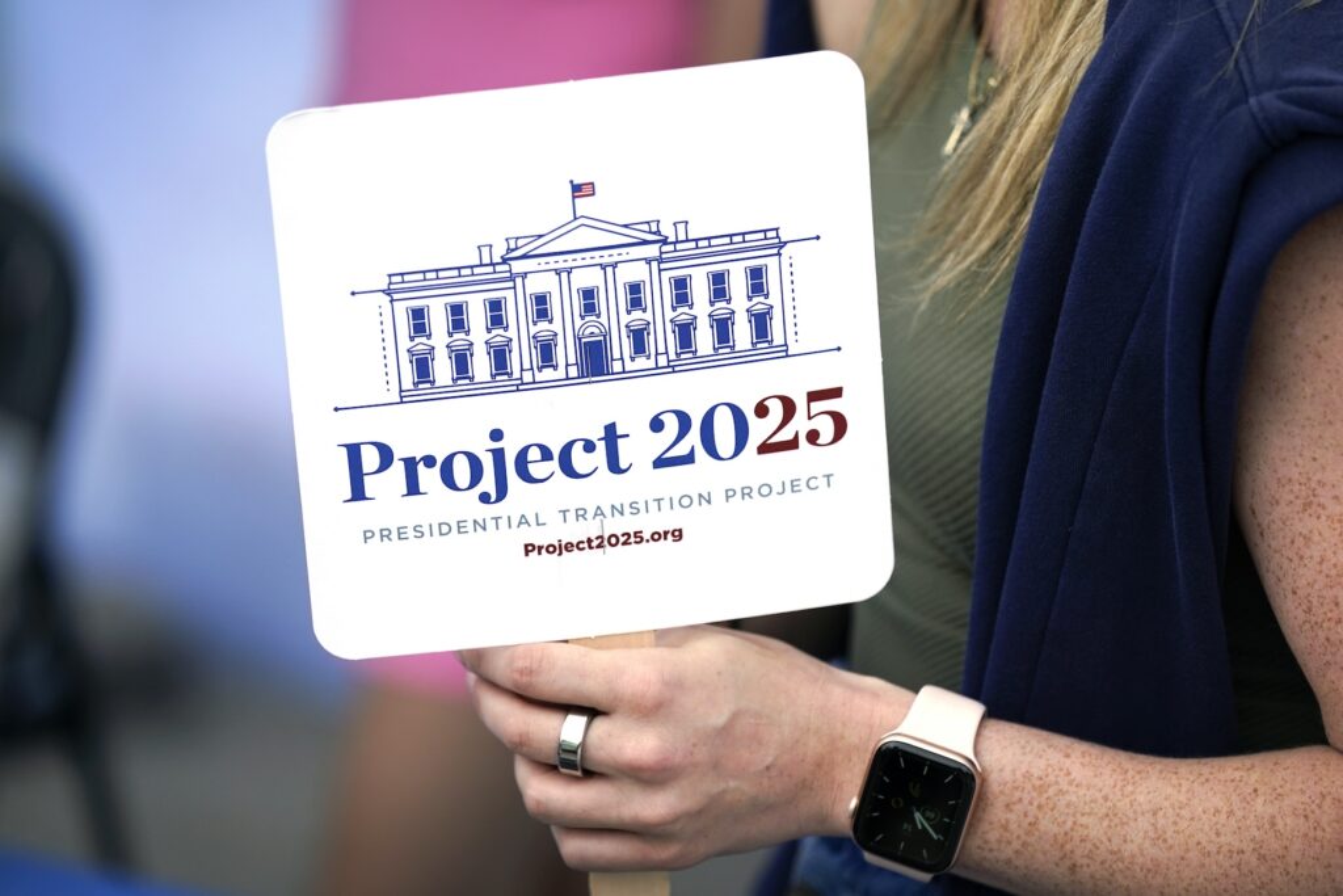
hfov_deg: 13.9
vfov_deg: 9.3
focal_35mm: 148
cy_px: 448
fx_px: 5522
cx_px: 672
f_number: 3.5
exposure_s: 1/2000
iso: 400
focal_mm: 148
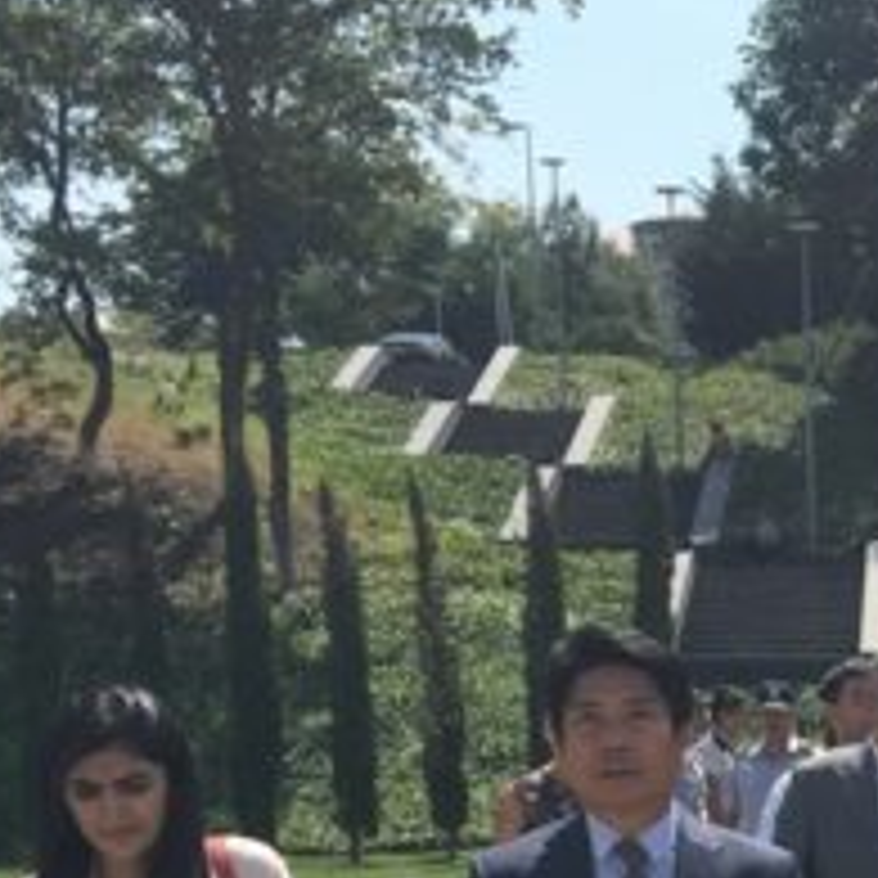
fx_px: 2898
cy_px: 1067
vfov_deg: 16.5
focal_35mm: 101
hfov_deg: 16.1
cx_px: 1234
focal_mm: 4.15
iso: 25
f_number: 2.2
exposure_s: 1/1570
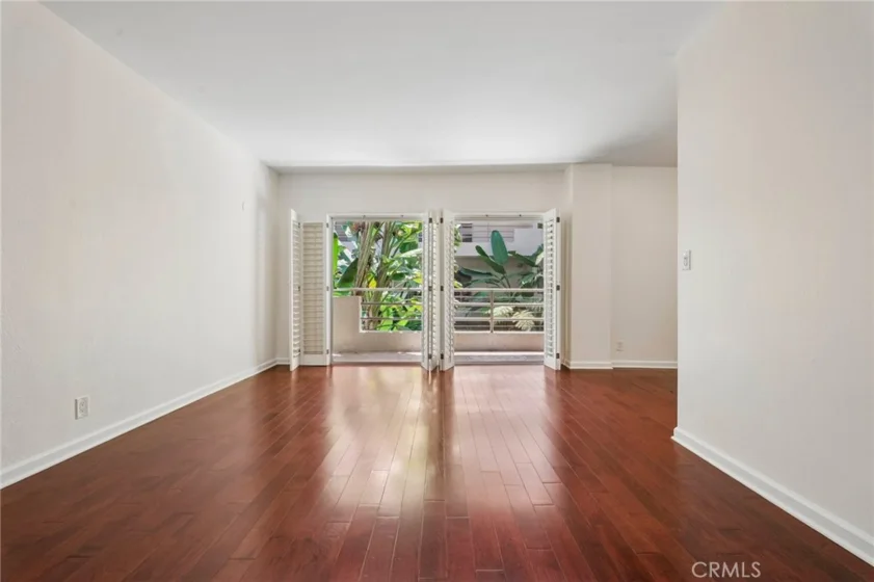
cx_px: 437
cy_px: 291
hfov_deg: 93.6
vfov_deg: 70.7
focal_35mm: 17
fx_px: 410
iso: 400
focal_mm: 16.9
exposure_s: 1/25
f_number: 11
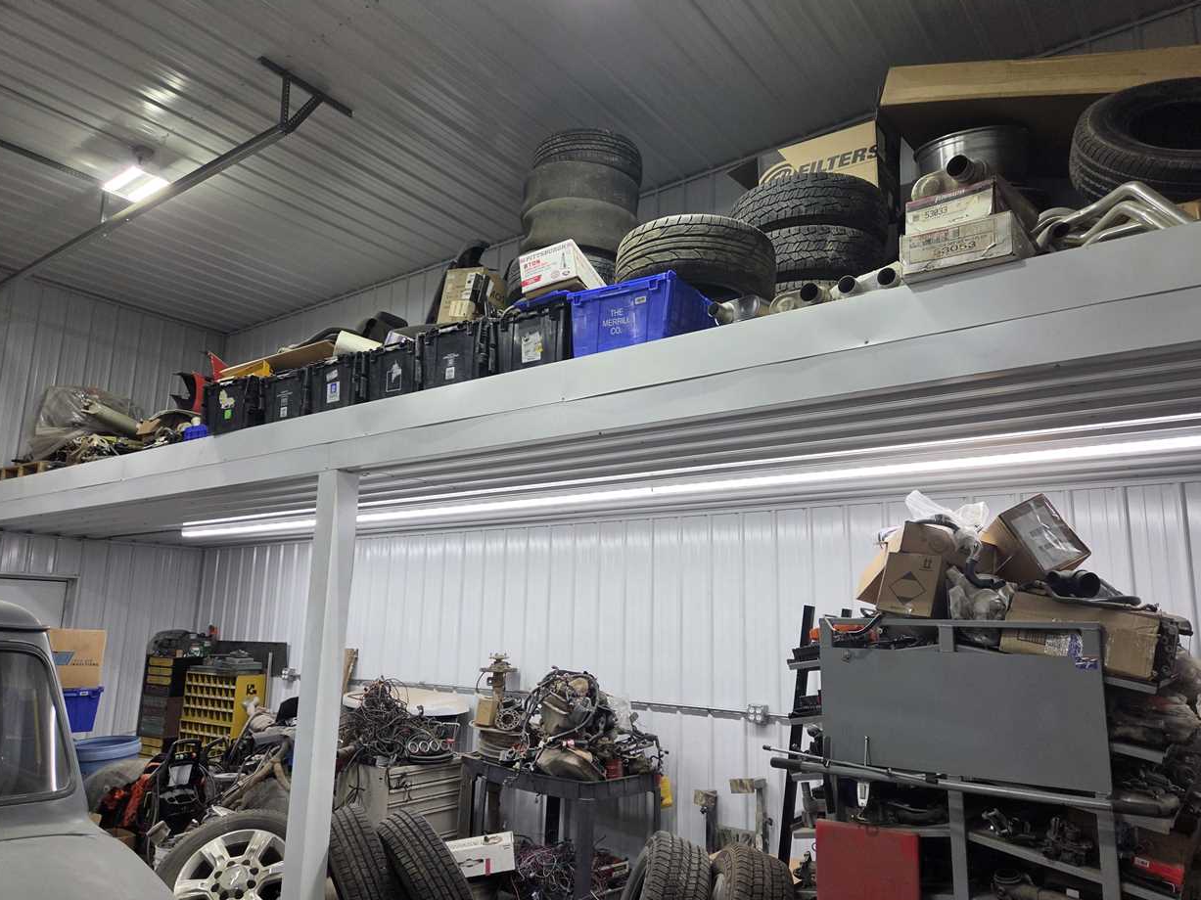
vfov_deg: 56.8
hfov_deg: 71.6
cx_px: 598
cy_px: 462
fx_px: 833
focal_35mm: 24
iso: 40
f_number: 1.8
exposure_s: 1/120
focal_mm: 5.4
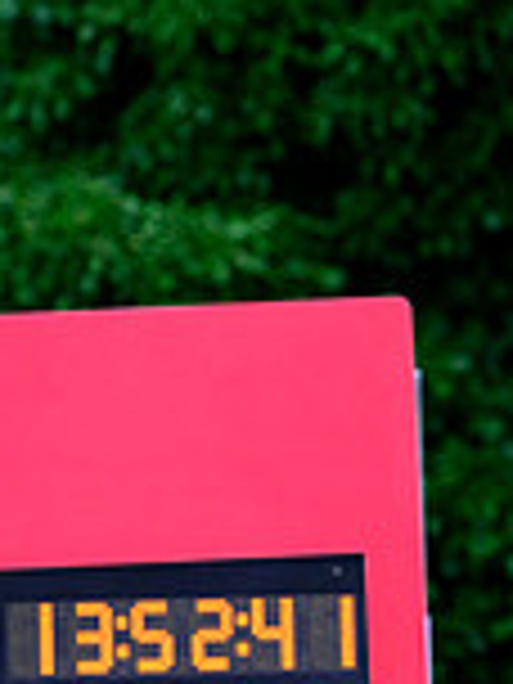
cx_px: -644
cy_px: 637
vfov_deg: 2.8
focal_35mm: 716
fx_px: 14148
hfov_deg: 2.1
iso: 1600
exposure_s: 1/1250
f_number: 6.3
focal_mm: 195
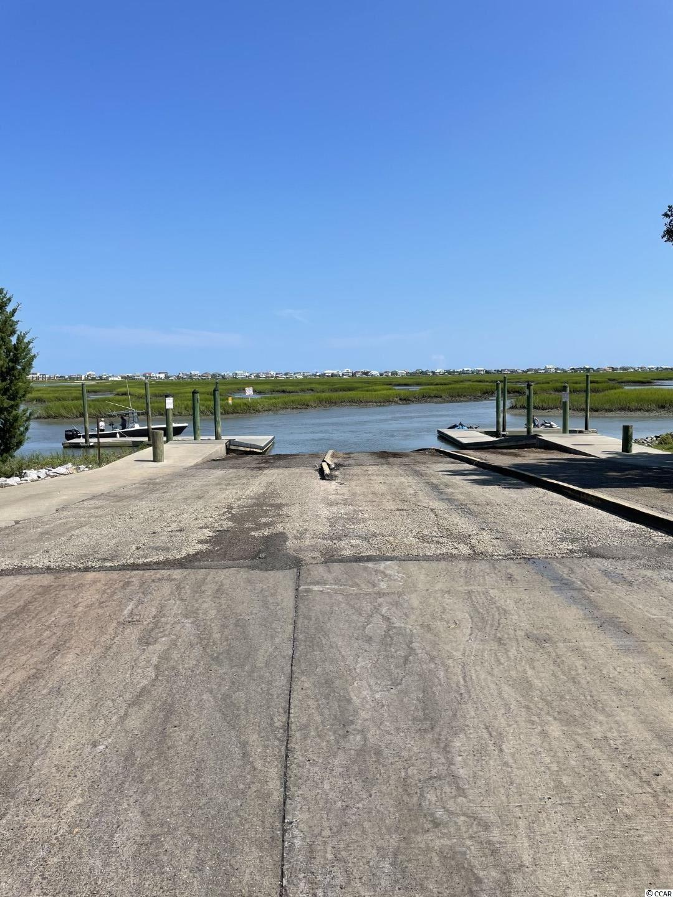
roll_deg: +1.0
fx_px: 674
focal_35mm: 26
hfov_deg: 53.1
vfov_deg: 67.3
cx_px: 336
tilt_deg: -5.7
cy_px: 448
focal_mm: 4.2
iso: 32
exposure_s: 1/4292
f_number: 1.6
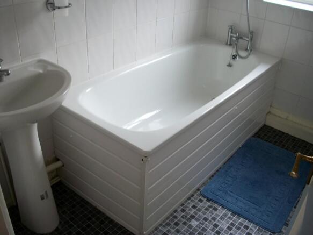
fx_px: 316
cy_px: 118
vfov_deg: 40.7
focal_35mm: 35
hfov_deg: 52.6
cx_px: 156
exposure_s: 1/30
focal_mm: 6.3
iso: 80
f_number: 3.1
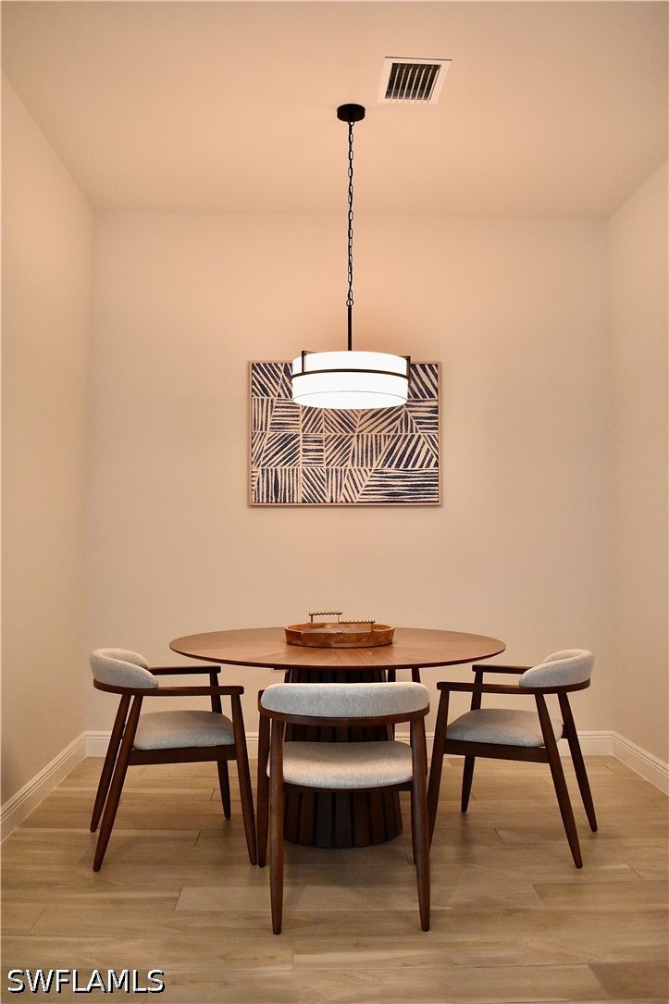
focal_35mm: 30
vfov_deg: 61.9
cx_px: 334
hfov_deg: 43.6
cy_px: 502
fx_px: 836
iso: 3600
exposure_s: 1/400
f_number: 3.5
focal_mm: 20
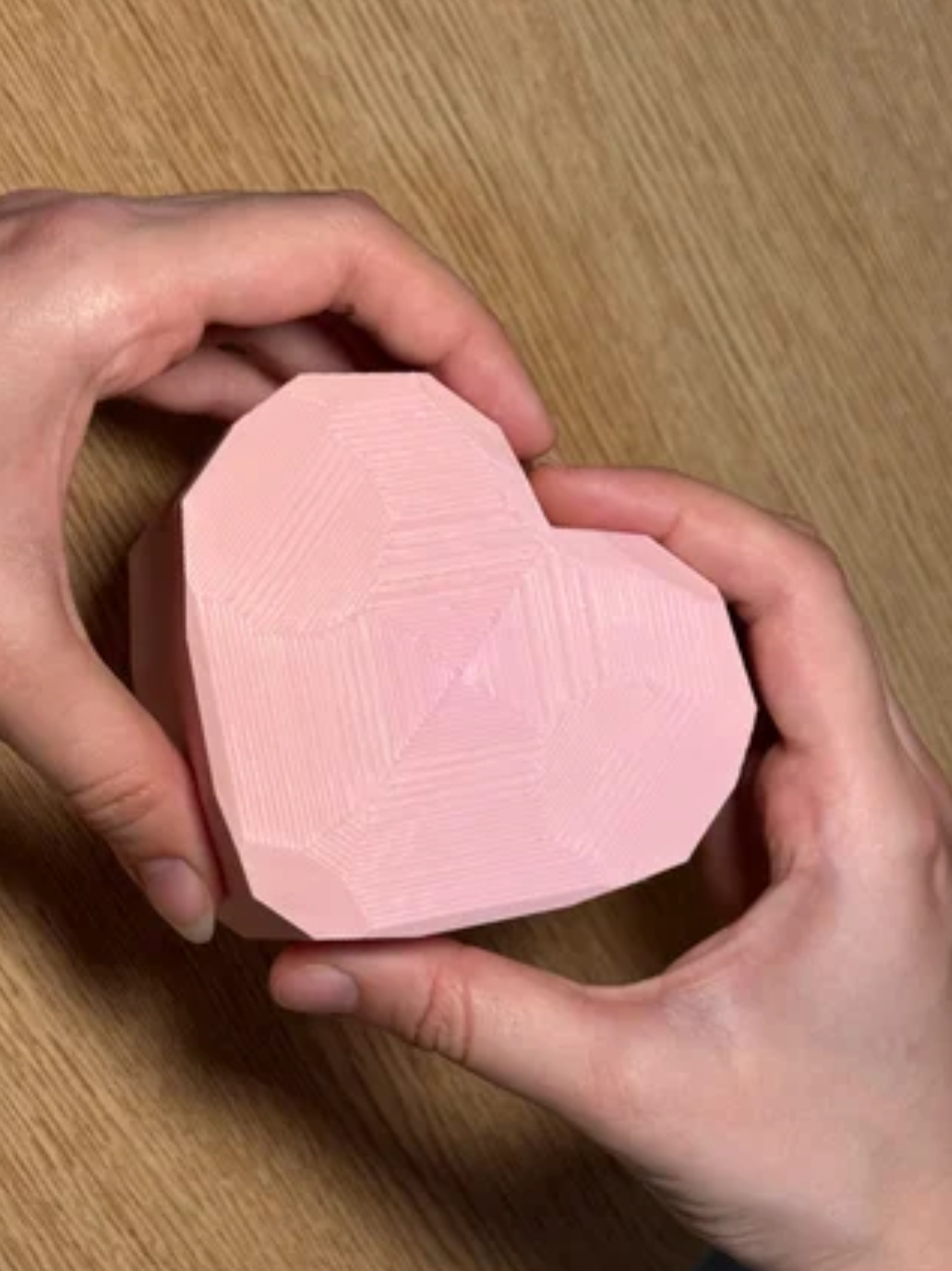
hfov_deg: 20.7
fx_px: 2605
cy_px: 858
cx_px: 386
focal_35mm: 71
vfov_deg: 27.2
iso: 100
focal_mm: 6.76
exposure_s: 1/63
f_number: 1.78
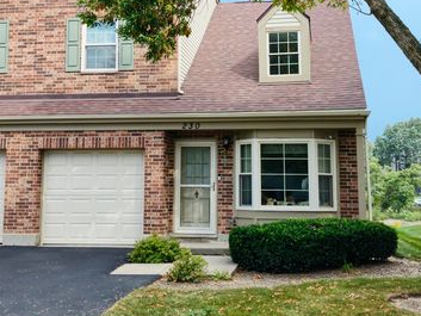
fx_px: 620
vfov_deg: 28.4
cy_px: 111
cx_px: 203
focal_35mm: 51
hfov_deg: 37.5
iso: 119
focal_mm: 7
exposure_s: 1/2500
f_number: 1.57
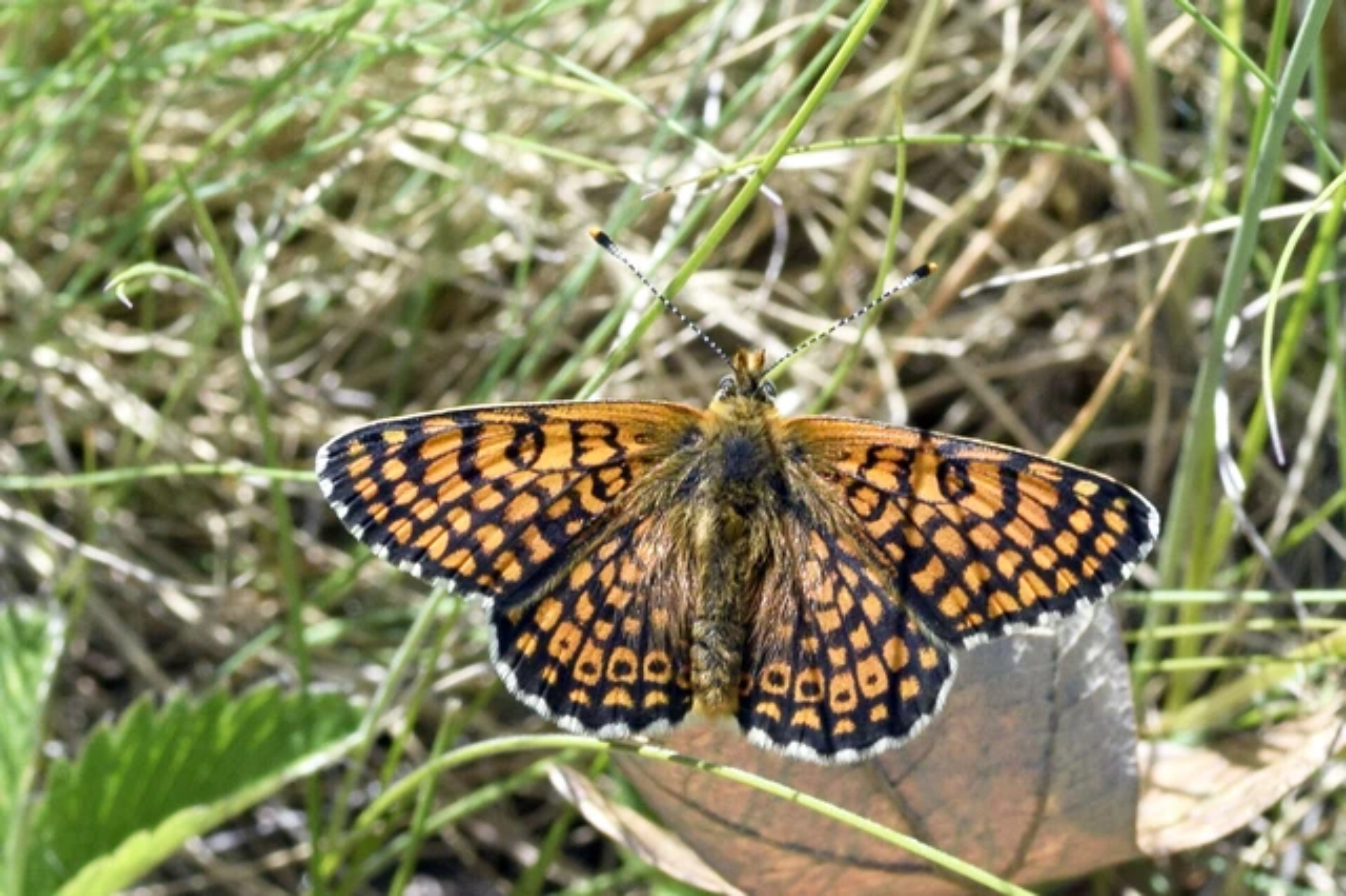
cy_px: 448
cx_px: 673
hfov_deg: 13.0
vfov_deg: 8.7
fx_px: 5885
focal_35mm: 158
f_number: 11
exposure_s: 1/320
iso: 400
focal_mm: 105
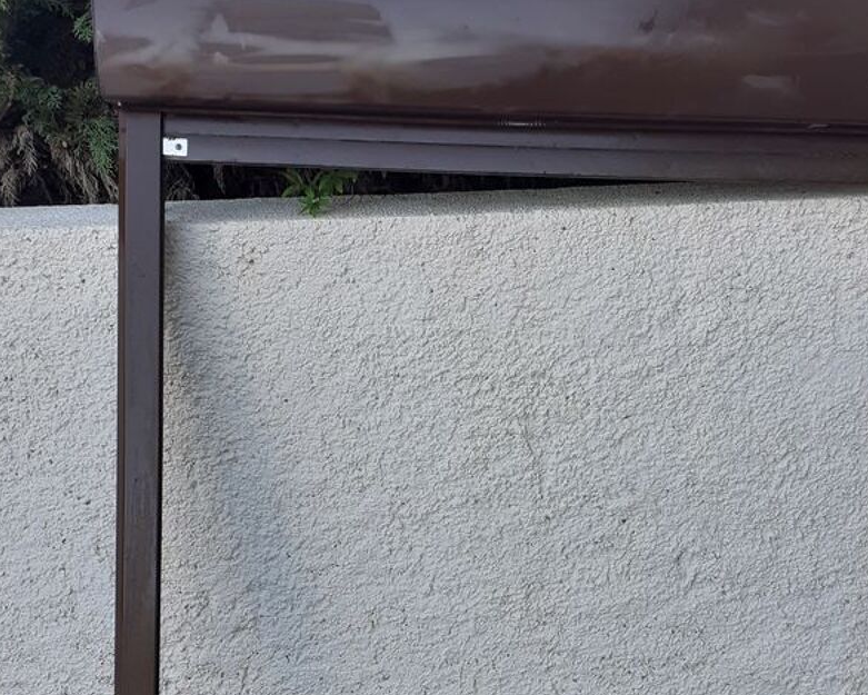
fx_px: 1156
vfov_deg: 33.1
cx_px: 532
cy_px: 473
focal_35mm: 45
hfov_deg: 40.9
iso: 40
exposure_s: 1/166
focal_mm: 3.6
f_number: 1.9
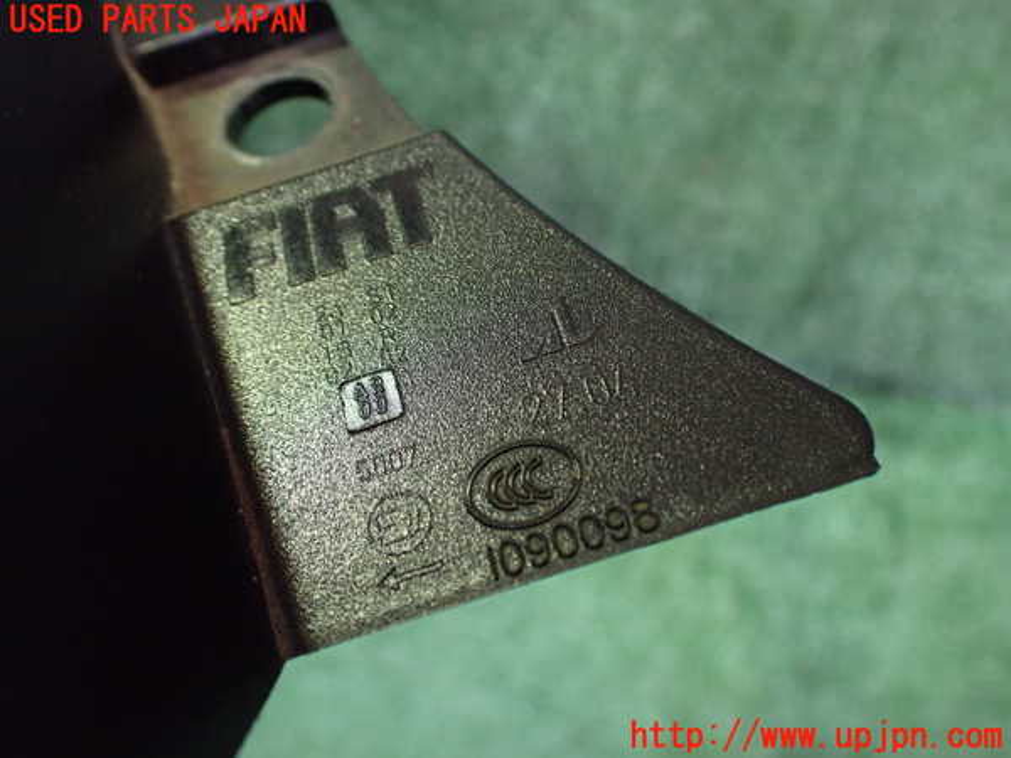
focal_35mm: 30
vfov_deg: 46.8
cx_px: 506
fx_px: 876
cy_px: 379
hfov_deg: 60.0
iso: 800
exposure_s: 1/40
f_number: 2.3
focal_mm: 5.4
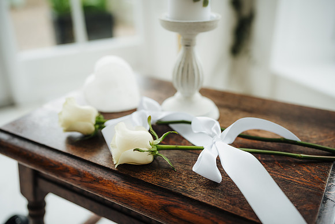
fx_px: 326
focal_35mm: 35
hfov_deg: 54.4
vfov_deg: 37.9
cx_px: 168
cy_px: 112
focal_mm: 35
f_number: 2
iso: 200
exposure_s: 1/320
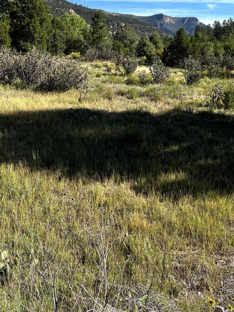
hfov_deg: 34.3
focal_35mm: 42
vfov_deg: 44.6
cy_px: 126
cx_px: 102
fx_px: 378
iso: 50
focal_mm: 5.7
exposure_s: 1/2457
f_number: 1.5
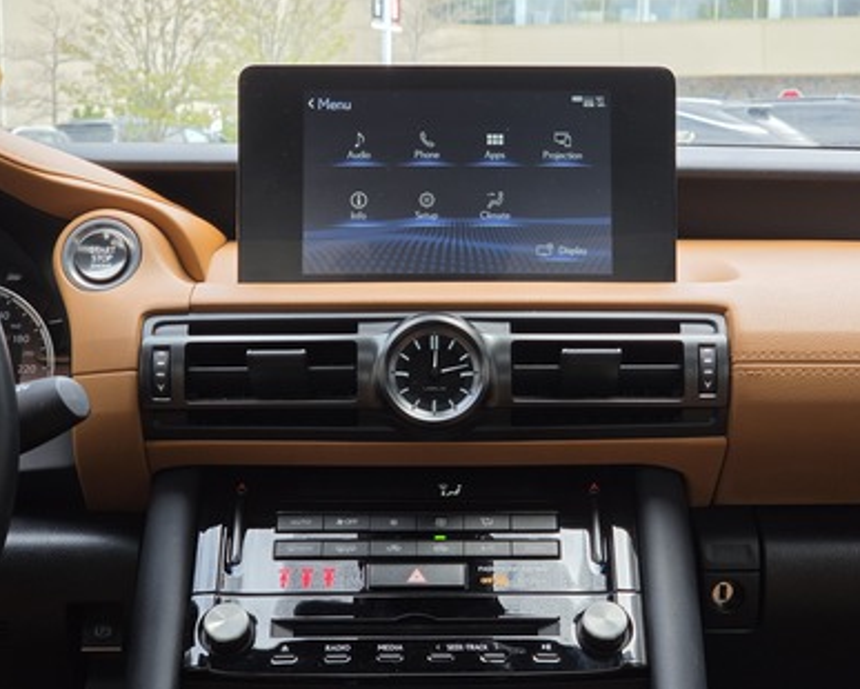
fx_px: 1859
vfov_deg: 21.0
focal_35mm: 73
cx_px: 462
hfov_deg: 26.0
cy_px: 343
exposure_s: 1/120
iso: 25
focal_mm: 7
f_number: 2.4
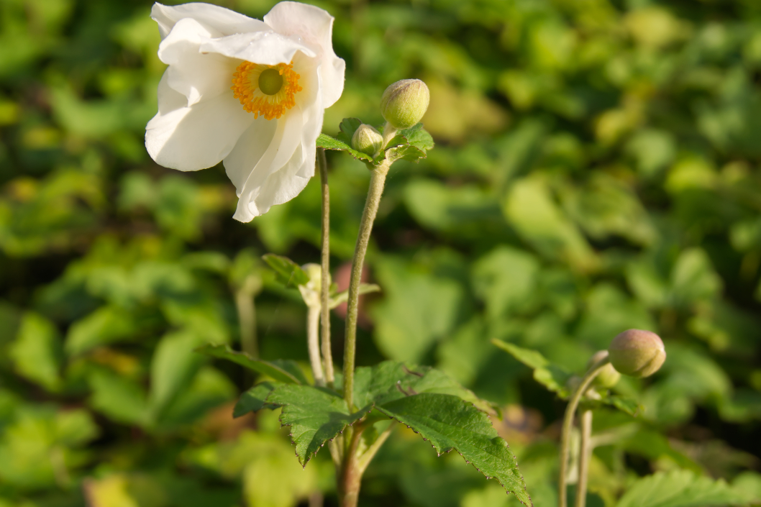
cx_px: 375
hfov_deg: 26.5
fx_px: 1618
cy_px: 239
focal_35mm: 77
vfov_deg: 17.8
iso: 250
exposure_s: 1/500
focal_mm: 45
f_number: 8
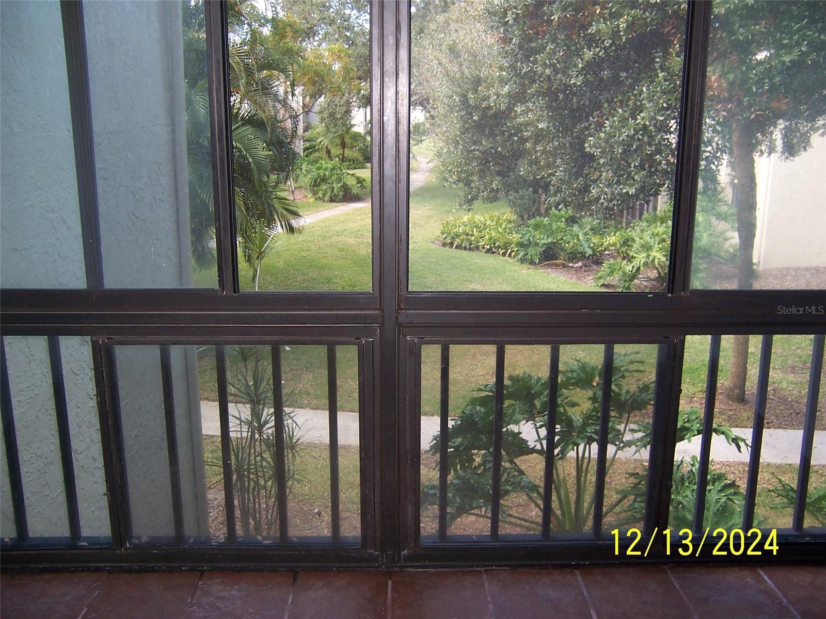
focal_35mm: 33
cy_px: 310
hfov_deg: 55.4
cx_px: 413
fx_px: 787
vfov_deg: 42.9
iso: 80
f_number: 2.8
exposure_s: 1/60
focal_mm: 5.5
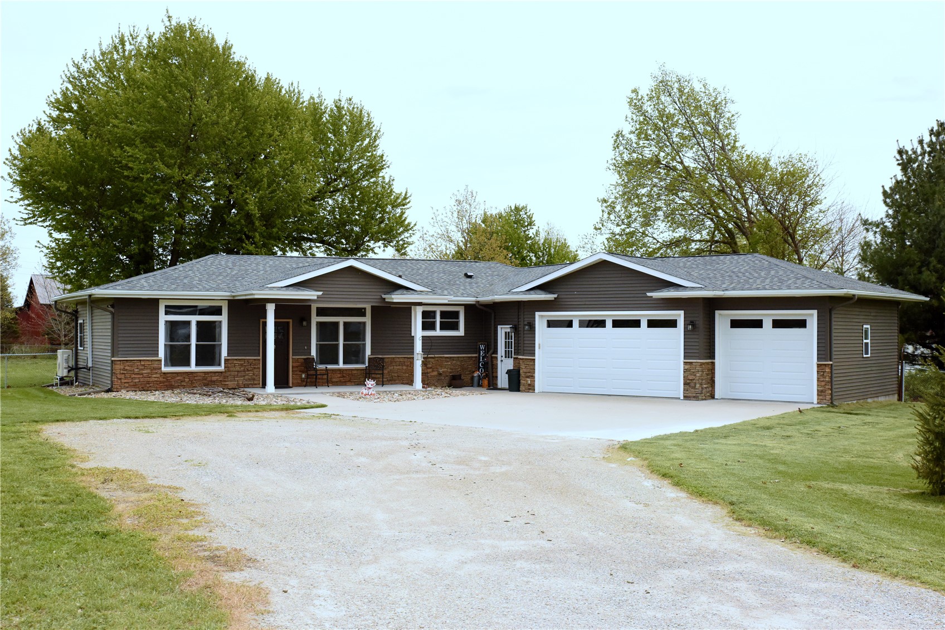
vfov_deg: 33.4
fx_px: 1050
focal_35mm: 40
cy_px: 315
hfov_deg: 48.5
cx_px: 472
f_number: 8
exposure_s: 1/8000
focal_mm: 40
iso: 4000
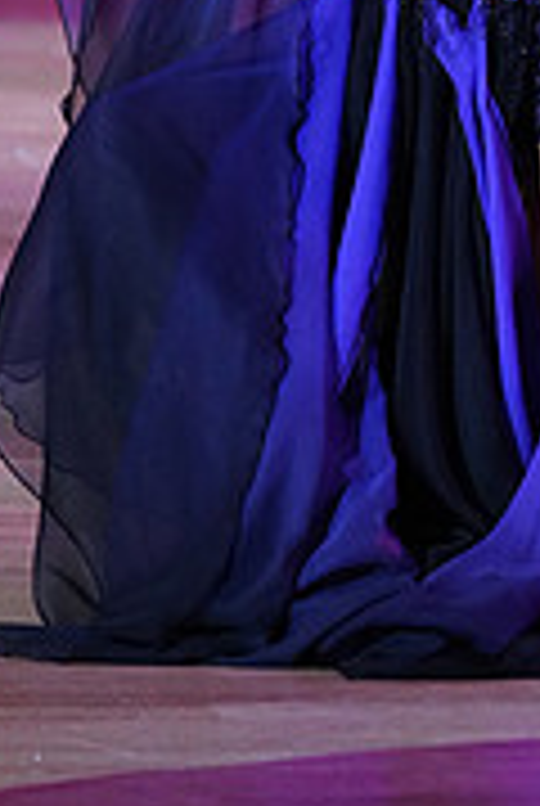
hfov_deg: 3.0
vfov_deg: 4.4
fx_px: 10377
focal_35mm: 463
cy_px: -275
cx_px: 407
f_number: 4
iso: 2500
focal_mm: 143
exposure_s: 1/400
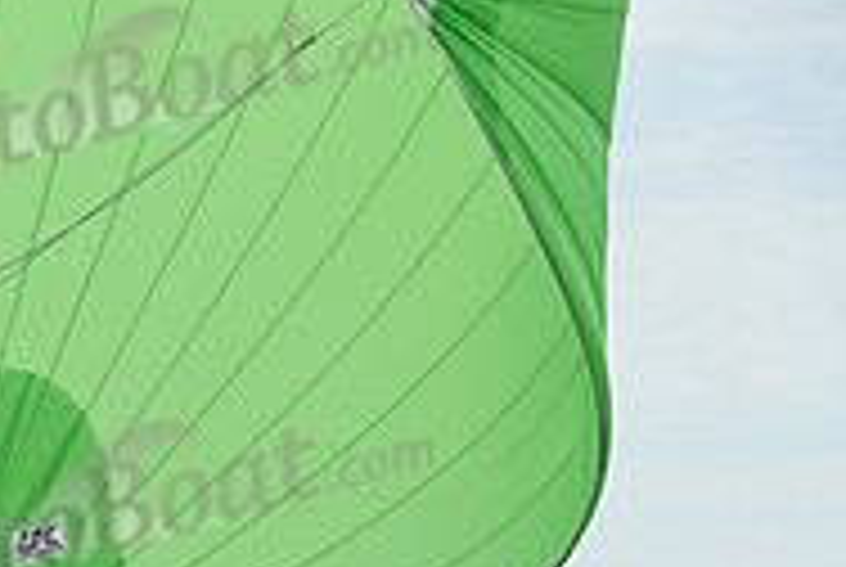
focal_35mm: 493
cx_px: -428
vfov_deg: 2.8
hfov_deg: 4.2
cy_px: 812
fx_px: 11604
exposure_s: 1/1000
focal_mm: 160
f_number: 9
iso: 320
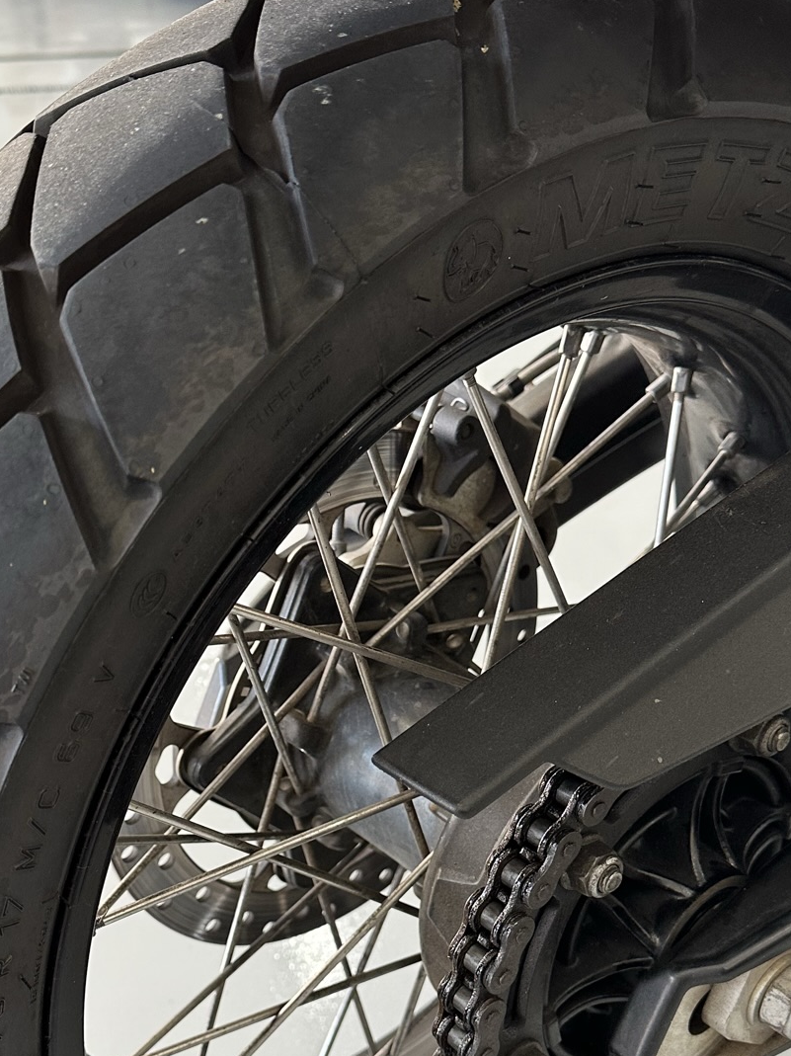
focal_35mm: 46
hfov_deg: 31.4
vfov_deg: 40.6
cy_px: 722
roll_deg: +0.6
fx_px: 1402
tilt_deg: -34.4
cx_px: 296
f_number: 1.78
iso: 160
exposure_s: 1/60
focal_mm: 6.86
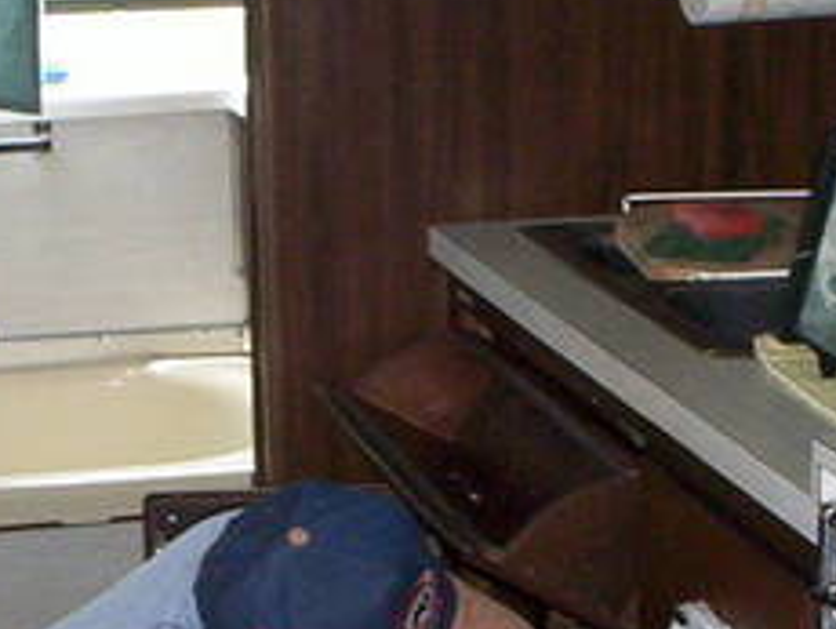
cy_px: 267
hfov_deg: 14.7
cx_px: 552
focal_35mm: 134
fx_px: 3240
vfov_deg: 11.1
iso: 140
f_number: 4.5
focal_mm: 4.99
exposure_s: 1/60
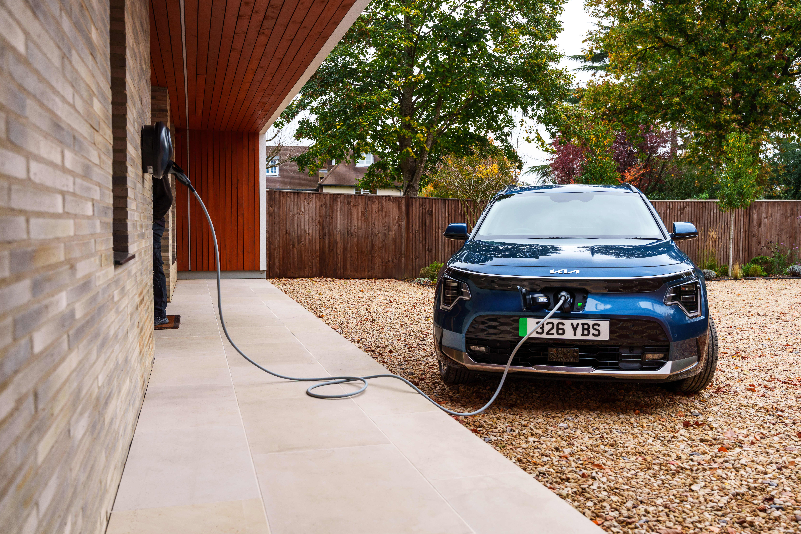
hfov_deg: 59.8
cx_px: 400
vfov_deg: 42.0
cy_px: 267
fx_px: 696
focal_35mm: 31
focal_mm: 31.3
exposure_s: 1/400
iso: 250
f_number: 4
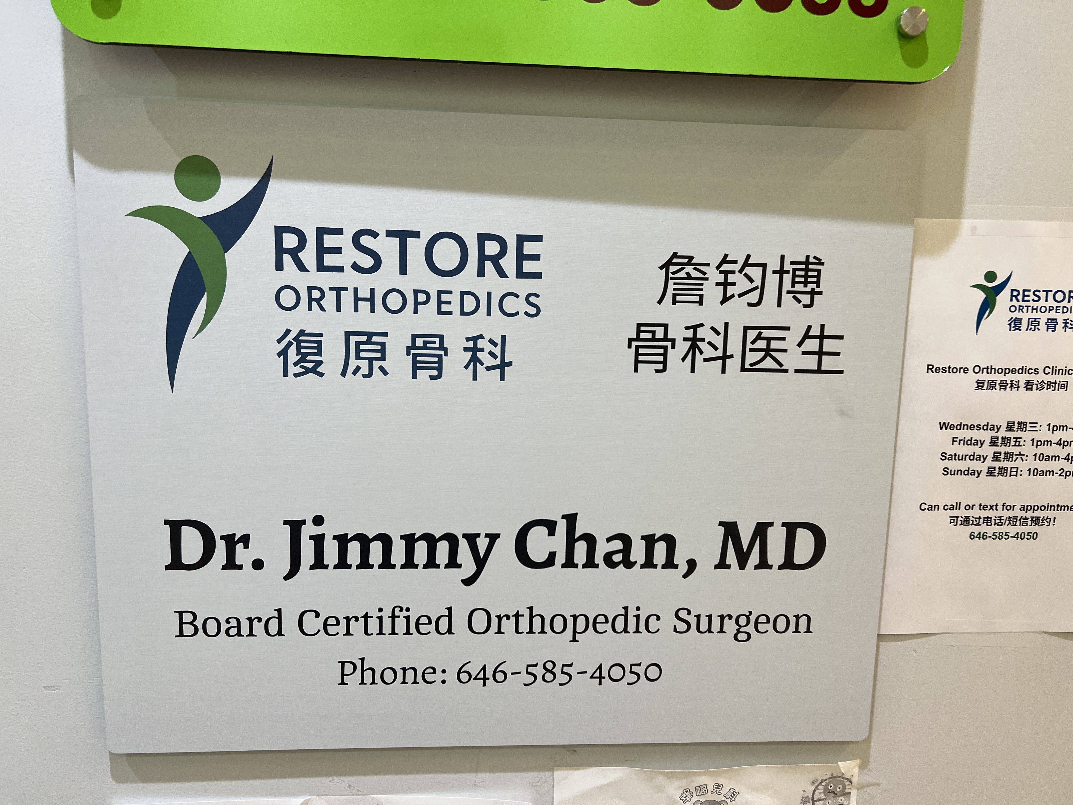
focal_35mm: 26
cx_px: 536
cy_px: 402
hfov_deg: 67.3
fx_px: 806
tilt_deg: -7.7
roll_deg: -0.7
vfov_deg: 53.1
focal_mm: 5.7
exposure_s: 1/120
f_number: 1.5
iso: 125
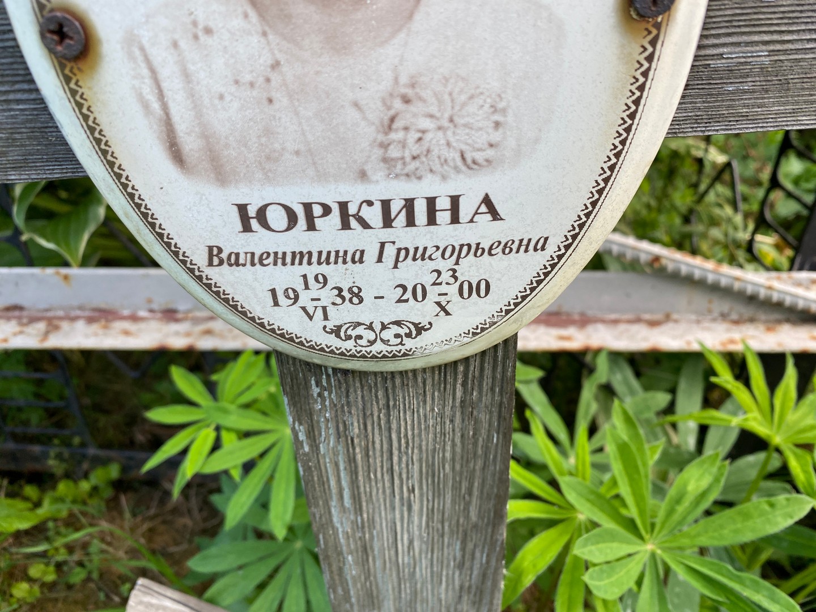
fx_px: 613
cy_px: 306
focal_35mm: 26
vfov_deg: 53.1
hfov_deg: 67.3
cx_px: 408
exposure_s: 1/291
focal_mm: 4.25
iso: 32
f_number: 1.8
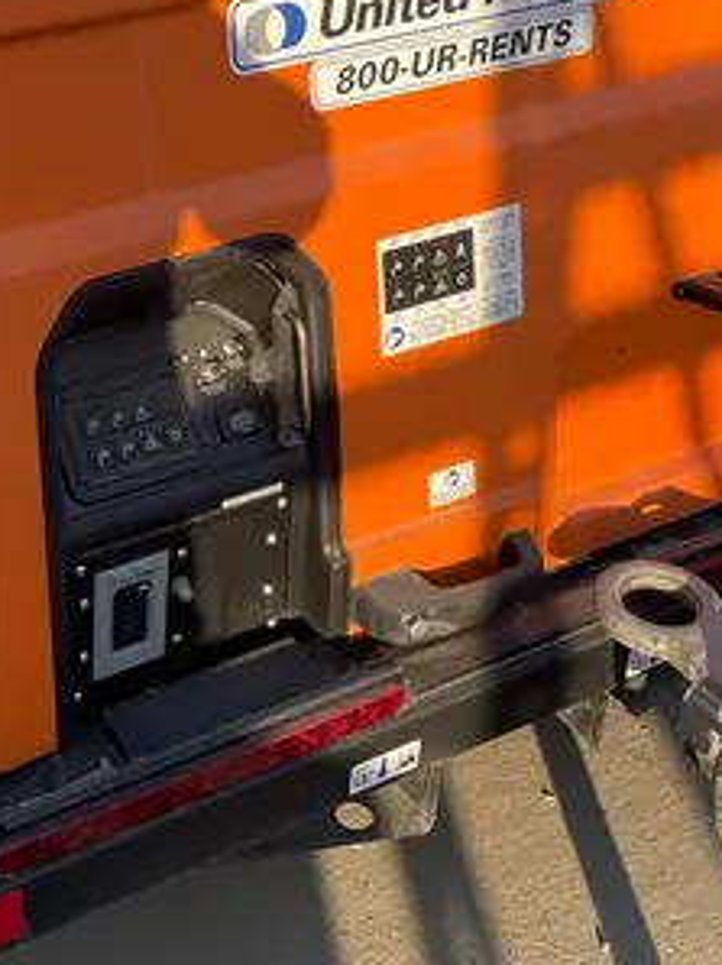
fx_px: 1782
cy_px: 183
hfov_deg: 22.6
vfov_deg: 29.5
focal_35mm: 64
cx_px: 149
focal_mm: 4.2
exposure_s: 1/1618
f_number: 1.6
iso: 50
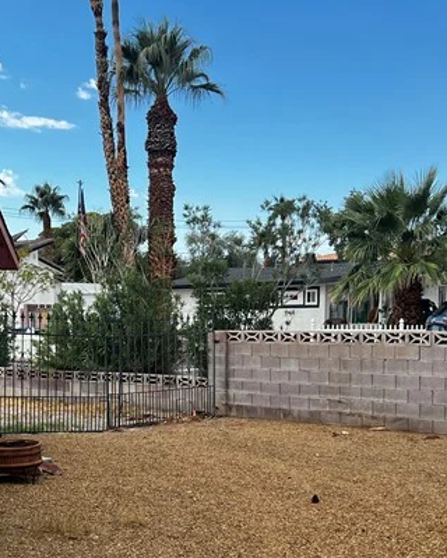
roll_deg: +0.0
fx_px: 1075
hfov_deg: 23.4
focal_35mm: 65
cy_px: 474
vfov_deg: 28.3
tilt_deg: -7.9
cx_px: 170
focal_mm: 5.7
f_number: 1.5
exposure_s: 1/1468
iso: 50
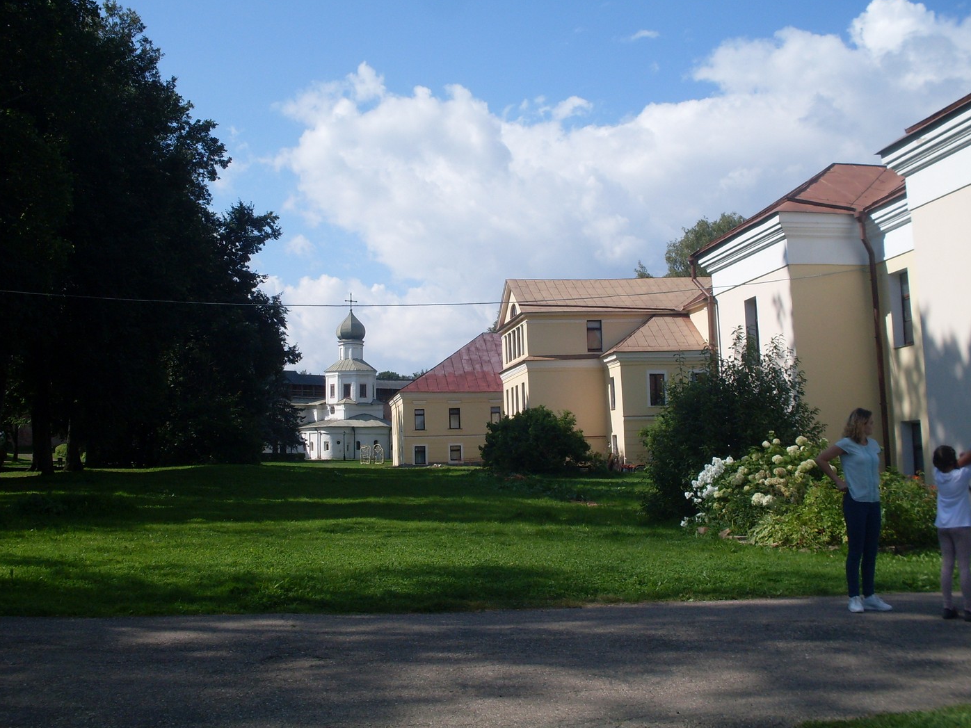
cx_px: 485
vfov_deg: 36.8
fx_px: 1094
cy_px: 356
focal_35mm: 39
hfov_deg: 47.9
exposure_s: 1/250
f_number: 8.4
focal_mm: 6.3
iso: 80
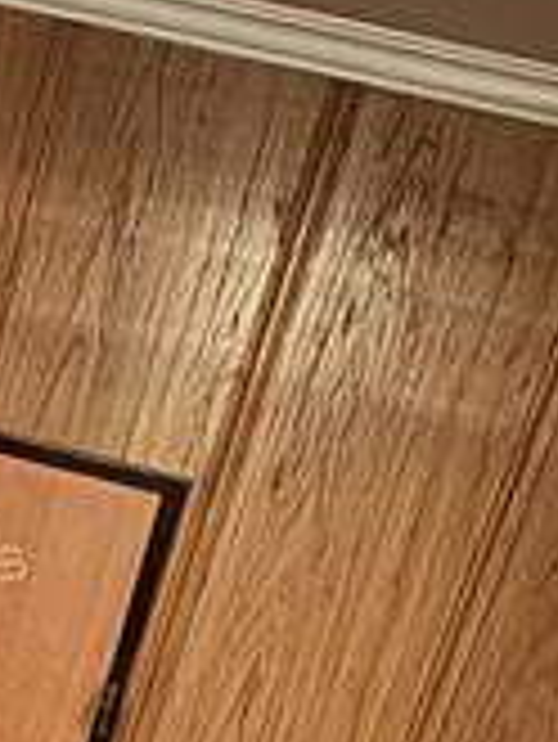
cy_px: 1156
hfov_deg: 15.9
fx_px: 1867
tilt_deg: -19.9
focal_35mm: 87
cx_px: -216
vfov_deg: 19.3
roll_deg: -15.9
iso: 1250
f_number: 2.2
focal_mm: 2.22
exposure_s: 1/13
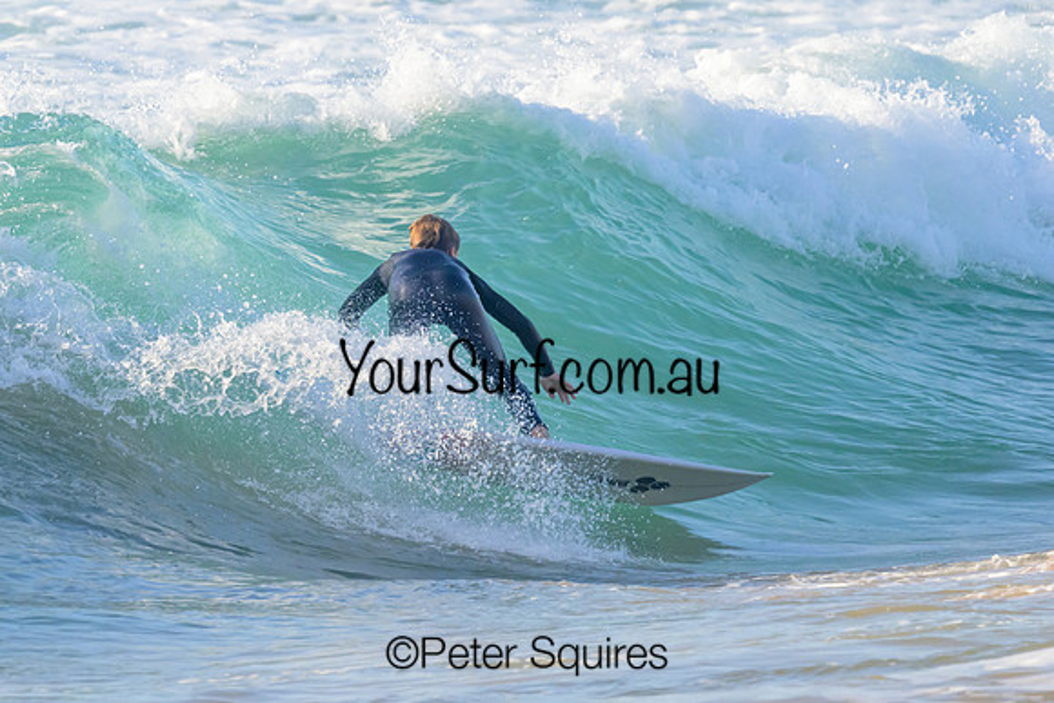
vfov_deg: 1.9
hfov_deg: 2.9
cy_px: 342
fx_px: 20788
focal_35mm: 710
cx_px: 418
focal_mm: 550
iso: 2200
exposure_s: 1/2000
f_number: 11
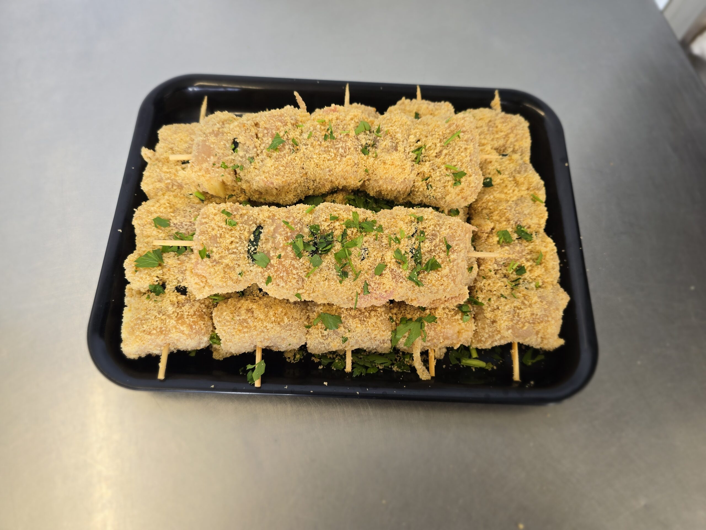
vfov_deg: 58.9
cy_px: 265
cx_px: 353
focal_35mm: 23
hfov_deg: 73.9
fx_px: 469
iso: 64
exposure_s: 1/60
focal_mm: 6.3
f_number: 1.7
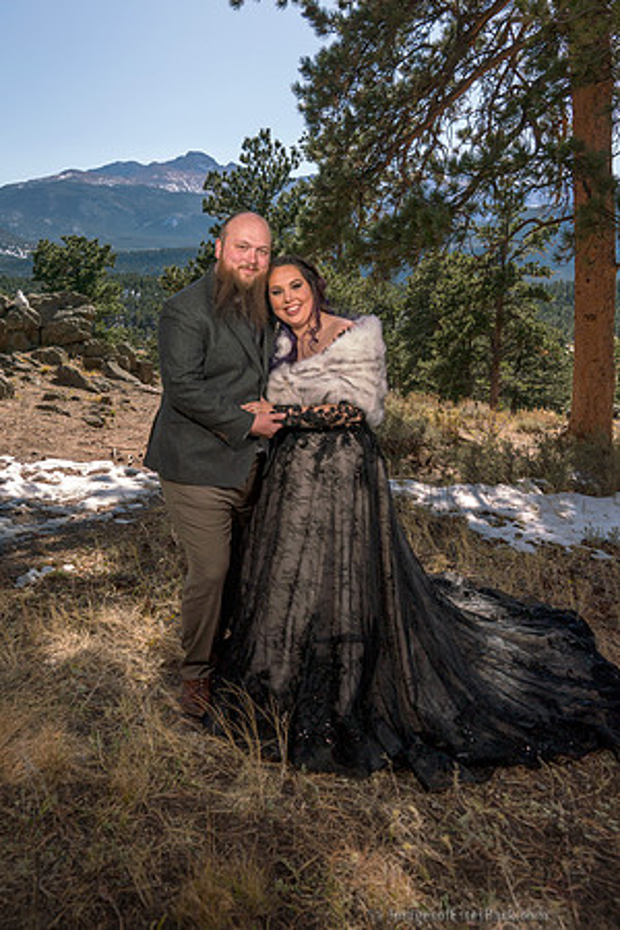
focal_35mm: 24
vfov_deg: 73.7
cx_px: 310
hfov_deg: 53.1
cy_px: 465
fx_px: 620
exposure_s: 1/2500
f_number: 4.5
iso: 200
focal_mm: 24
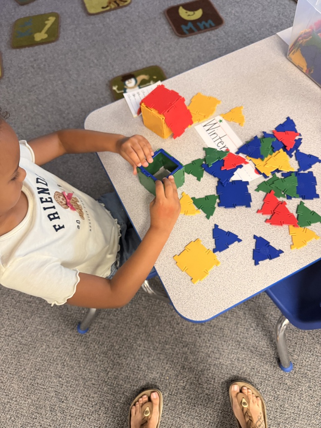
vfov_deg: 71.6
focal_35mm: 24
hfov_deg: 56.8
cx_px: 160
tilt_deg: -63.7
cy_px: 214
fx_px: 297
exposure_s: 1/60
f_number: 1.78
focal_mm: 6.76
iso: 400
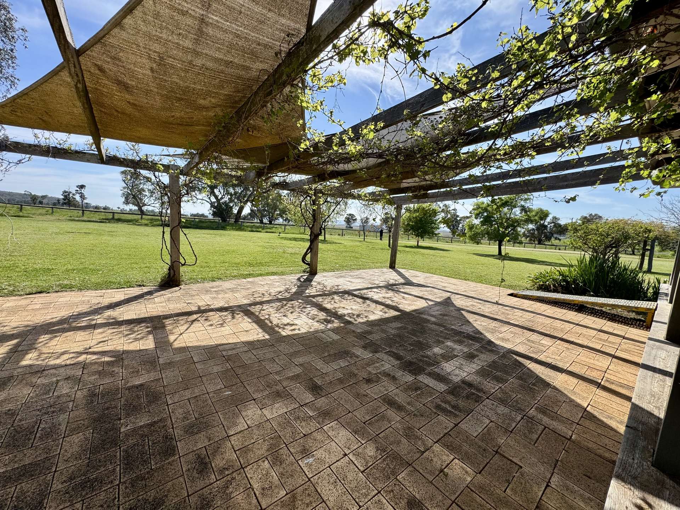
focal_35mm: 14
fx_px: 275
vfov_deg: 85.7
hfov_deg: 102.1
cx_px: 340
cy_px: 255
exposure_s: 1/1420
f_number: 2.2
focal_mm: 2.22
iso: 40
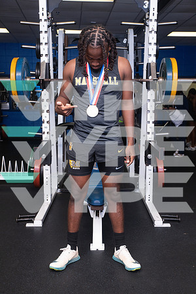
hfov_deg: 31.9
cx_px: 98
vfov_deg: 46.4
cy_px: 147
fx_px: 343
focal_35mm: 42
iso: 500
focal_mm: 42
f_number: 6.3
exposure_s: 1/400
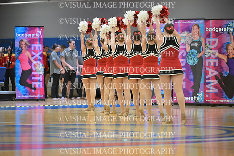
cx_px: 117
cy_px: 78
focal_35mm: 200
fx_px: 1300
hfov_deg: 10.3
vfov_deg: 6.9
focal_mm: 200
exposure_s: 1/800
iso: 10000
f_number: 3.2
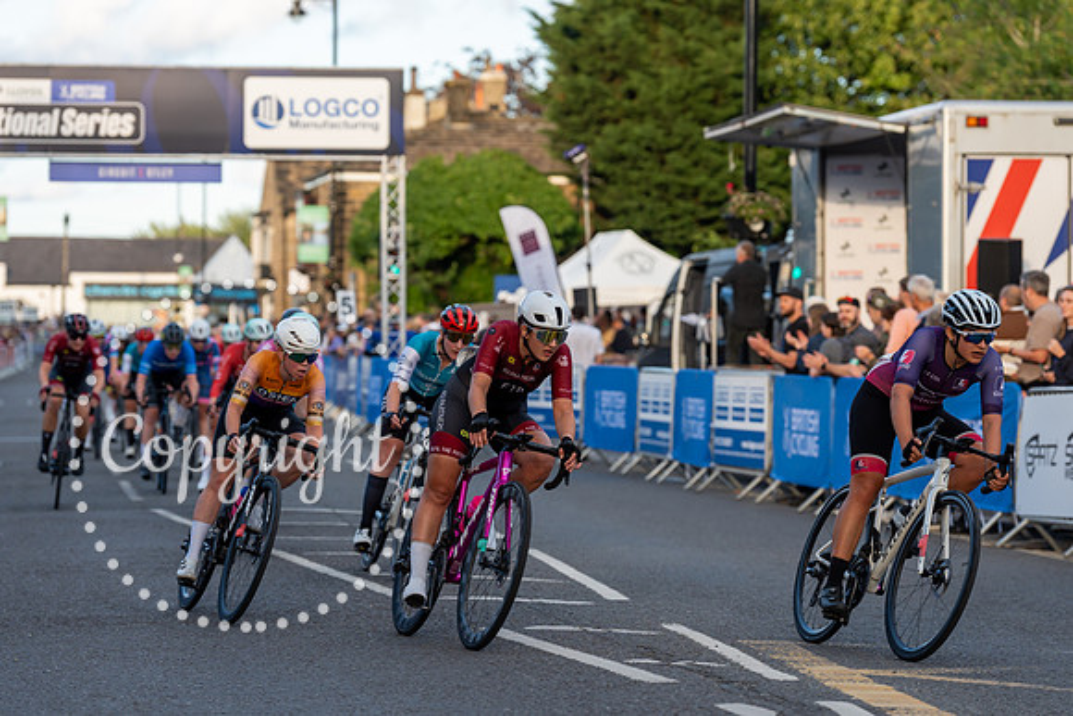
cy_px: 358
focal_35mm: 122
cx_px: 536
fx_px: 3637
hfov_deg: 16.8
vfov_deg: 11.2
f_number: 3.5
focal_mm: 122
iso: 400
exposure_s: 1/800
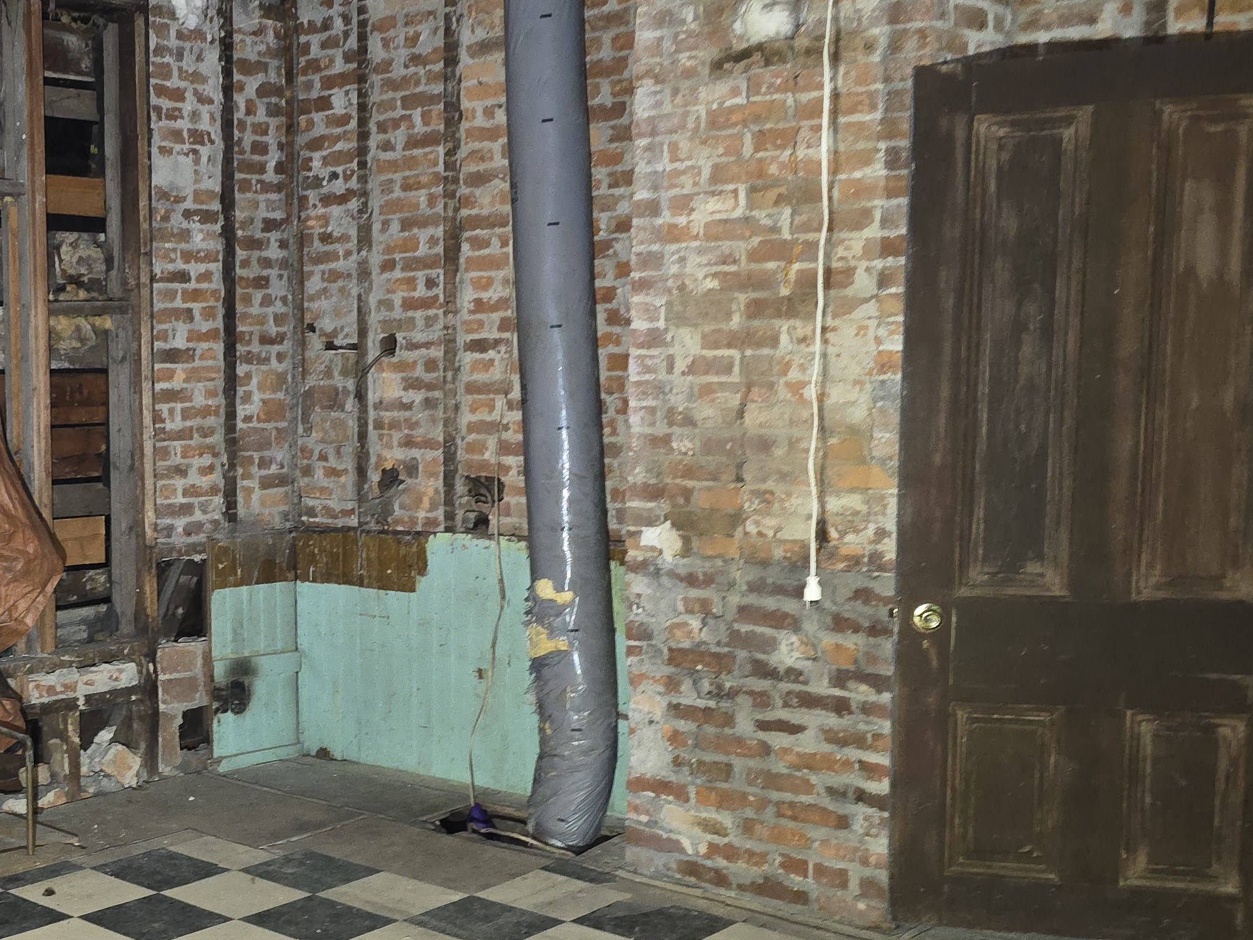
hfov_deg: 38.1
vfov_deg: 31.4
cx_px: 95
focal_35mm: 46
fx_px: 1665
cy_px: 561
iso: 400
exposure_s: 1/12
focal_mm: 6.3
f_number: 1.7
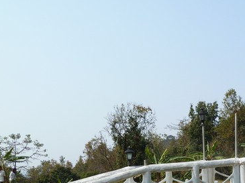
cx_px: 233
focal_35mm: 48
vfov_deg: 28.9
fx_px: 339
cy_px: 169
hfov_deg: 36.5
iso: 80
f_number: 4.5
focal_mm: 4.1
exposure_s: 1/400
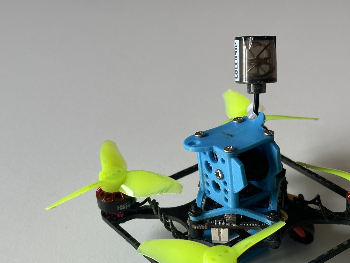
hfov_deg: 27.0
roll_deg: -0.6
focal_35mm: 72
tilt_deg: -33.7
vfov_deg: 20.4
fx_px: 728
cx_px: 213
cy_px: 166
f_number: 1.78
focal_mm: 6.86
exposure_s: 1/121
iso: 64
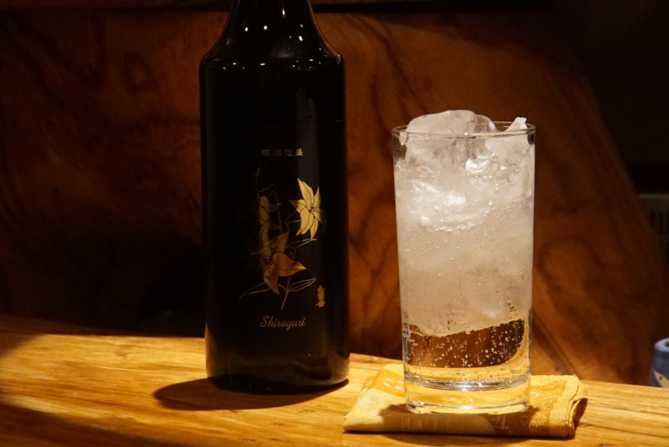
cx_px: 334
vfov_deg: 12.5
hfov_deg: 18.6
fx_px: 2045
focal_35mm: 110
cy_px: 224
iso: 12800
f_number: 5.6
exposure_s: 1/80
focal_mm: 73.6
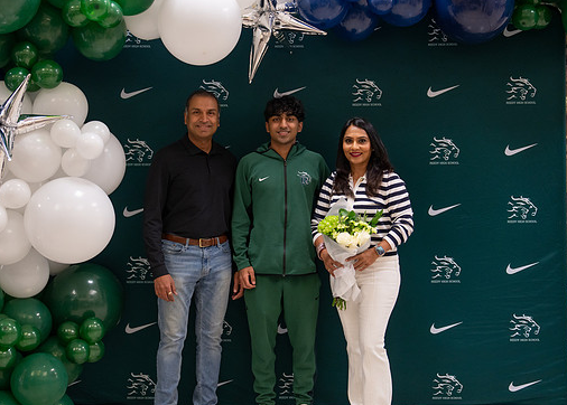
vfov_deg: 23.7
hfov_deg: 32.7
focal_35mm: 60
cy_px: 201
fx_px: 967
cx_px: 268
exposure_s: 1/320
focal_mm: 50
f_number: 1.2
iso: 640
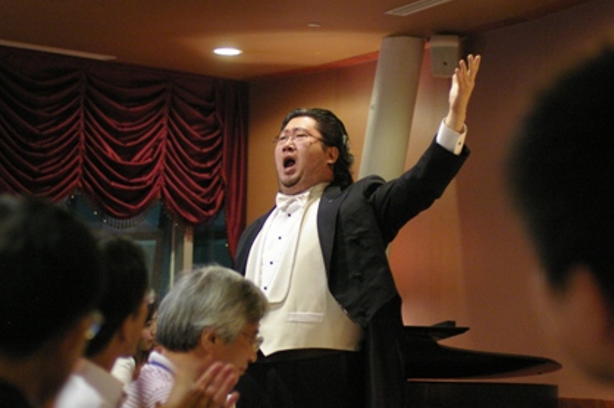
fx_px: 1683
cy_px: 210
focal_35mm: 99
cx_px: 291
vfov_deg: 13.8
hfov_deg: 20.7
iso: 1600
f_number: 2.2
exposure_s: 1/50
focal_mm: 43
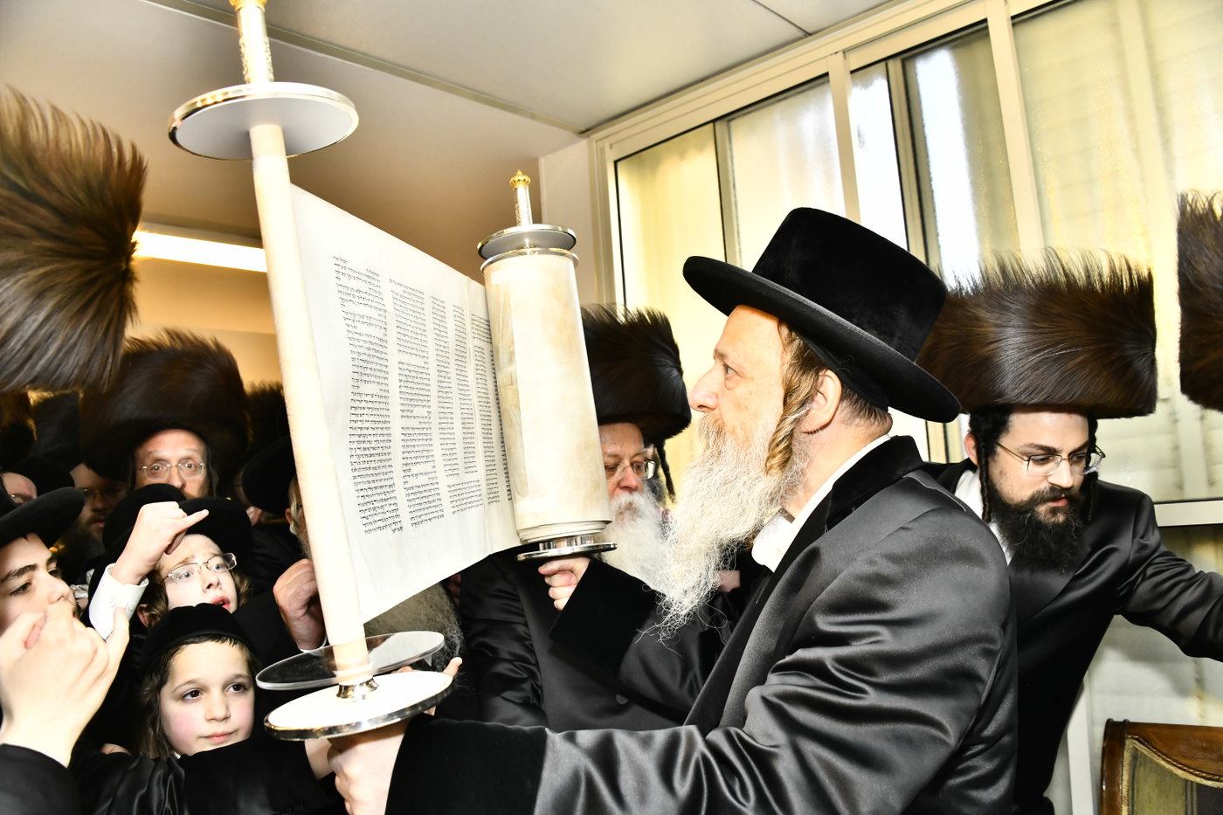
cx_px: 612
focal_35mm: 28
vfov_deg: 46.4
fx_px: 951
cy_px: 408
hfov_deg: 65.5
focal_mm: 28
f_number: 5.6
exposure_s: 1/125
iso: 1600
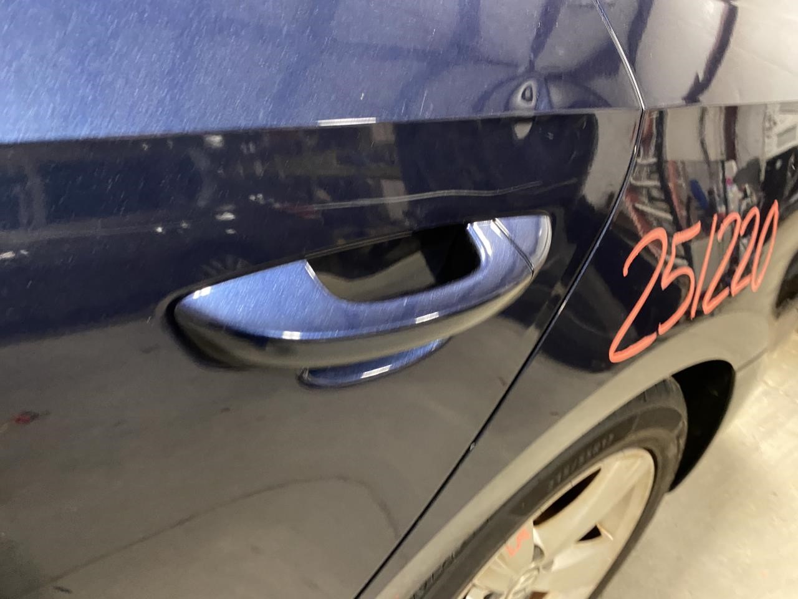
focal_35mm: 26
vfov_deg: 53.1
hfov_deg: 67.3
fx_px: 599
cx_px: 399
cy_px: 300
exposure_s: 1/30
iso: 640
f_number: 1.8
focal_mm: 4.25
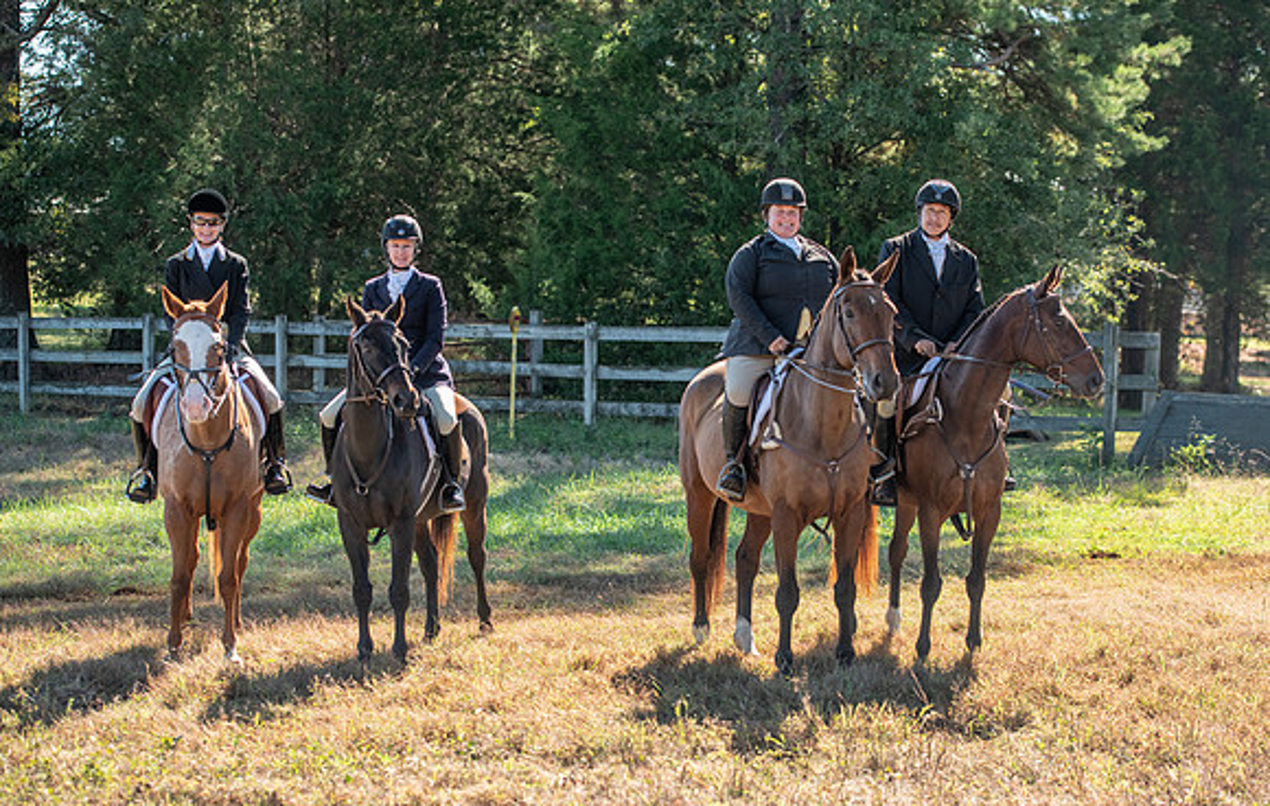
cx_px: 686
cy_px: 472
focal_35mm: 79
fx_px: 2755
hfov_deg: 26.0
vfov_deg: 16.6
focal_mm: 70
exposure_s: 1/320
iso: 280
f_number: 4
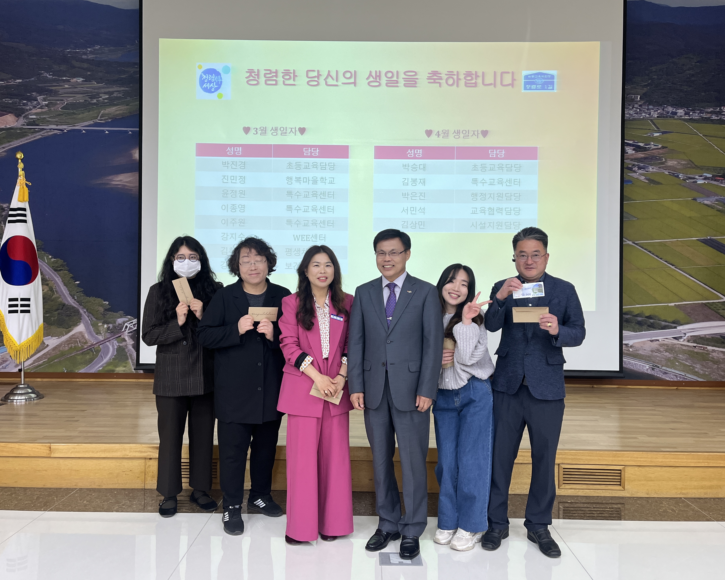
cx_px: 367
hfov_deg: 62.2
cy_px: 282
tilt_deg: +0.3
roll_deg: -0.7
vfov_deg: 51.5
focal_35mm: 28
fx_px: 601
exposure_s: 1/102
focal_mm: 5.1
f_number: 1.6
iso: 125
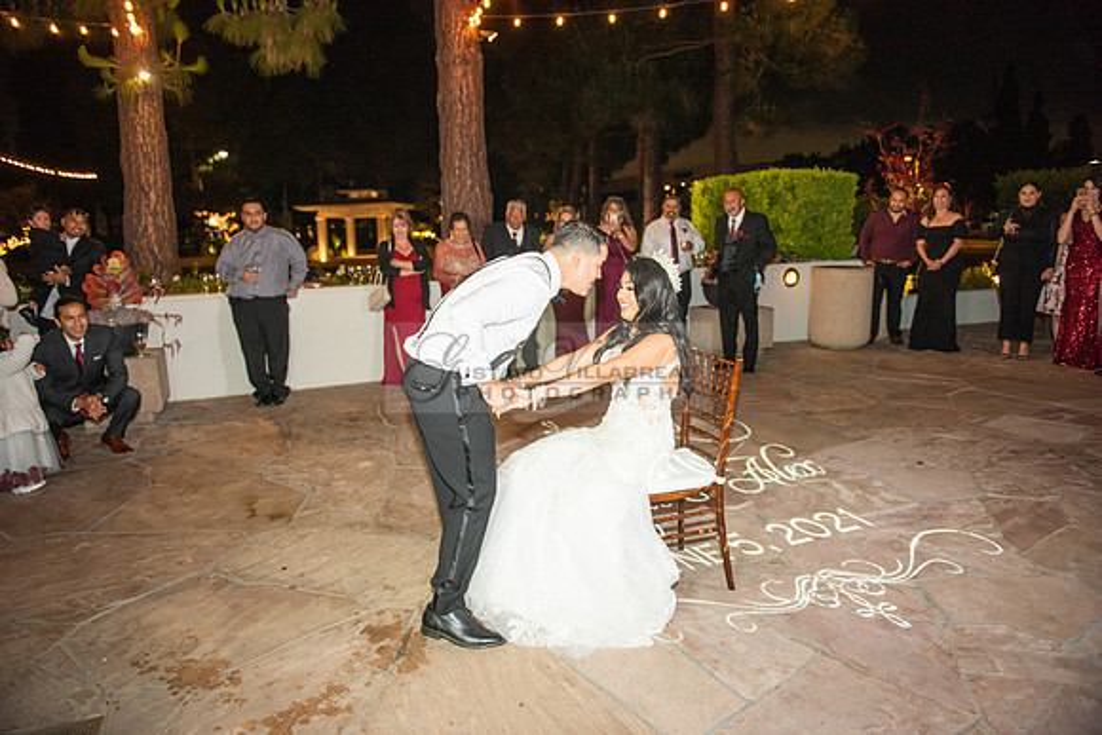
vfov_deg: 53.2
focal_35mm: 24
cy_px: 368
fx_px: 735
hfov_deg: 73.7
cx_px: 551
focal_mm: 24
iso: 1250
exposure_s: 1/125
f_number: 2.8
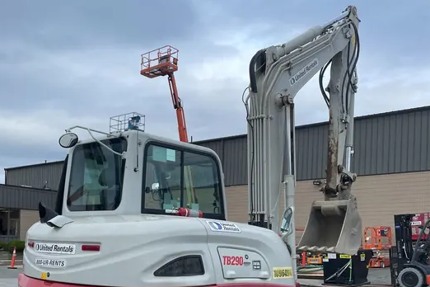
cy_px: 242
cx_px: 208
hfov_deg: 50.7
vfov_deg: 33.7
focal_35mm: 38
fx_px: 454
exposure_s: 1/1261
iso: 50
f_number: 1.6
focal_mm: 4.2
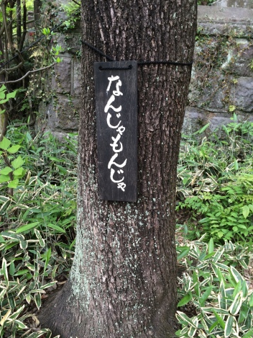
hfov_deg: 44.2
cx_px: 121
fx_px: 312
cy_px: 177
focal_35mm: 32
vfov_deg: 56.8
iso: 50
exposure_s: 1/60
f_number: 2.2
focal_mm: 4.12
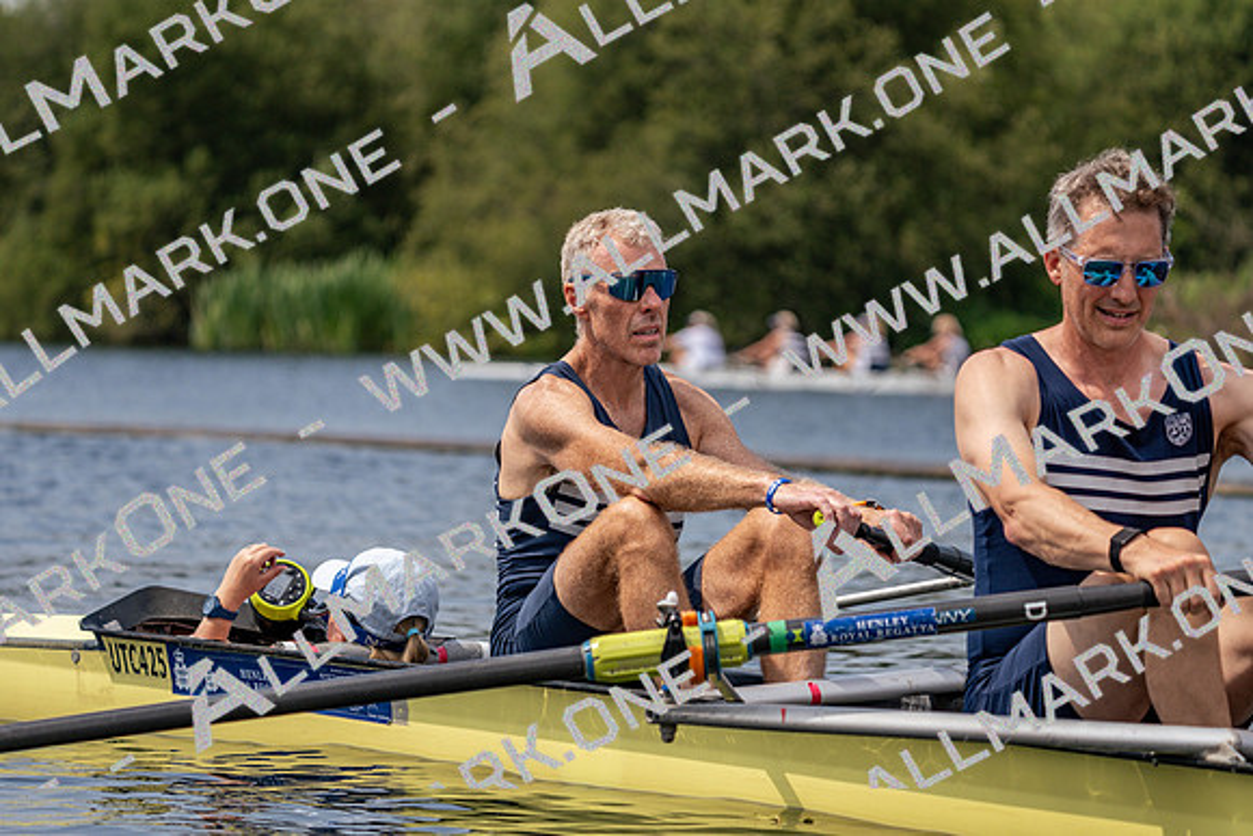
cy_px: 418
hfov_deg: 10.3
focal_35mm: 200
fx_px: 6962
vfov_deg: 6.9
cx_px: 626
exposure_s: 1/1600
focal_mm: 200
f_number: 5.6
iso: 200
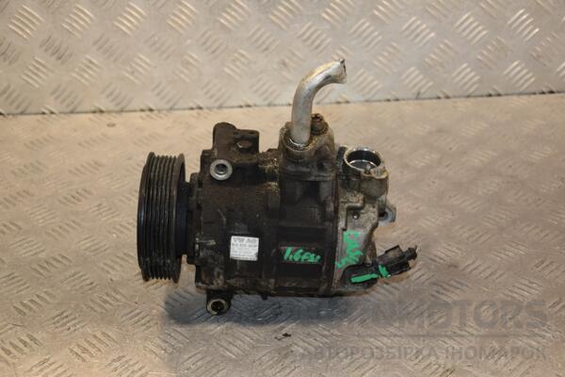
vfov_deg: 21.6
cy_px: 188
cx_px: 282
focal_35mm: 63
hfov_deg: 31.9
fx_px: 989
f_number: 5.6
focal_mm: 42
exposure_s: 1/200
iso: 800
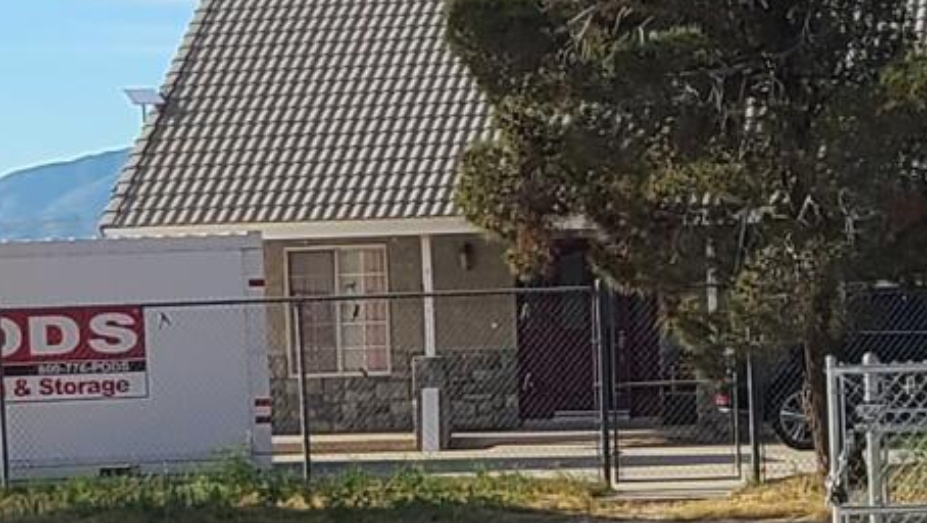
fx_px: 4599
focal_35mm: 187
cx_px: 721
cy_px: 650
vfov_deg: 6.5
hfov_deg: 11.5
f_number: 1.8
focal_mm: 5.4
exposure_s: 1/2122
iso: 40
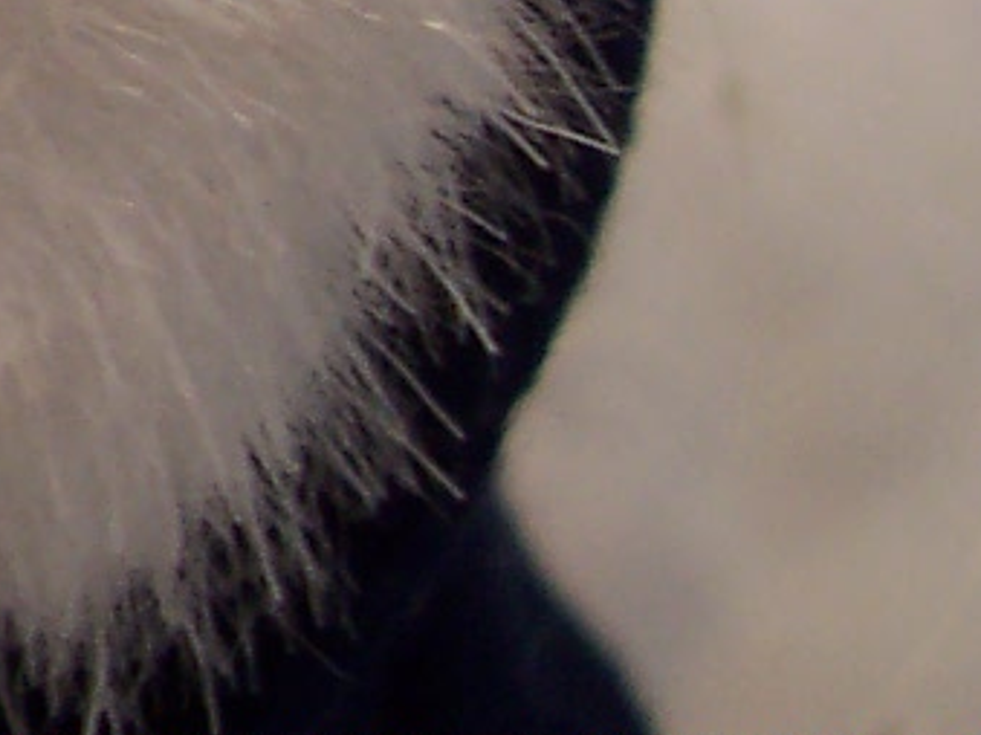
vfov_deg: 7.6
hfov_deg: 9.9
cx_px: -1215
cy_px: -1059
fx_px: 5128
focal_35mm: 181
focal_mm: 5.6
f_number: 2.8
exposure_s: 1/45
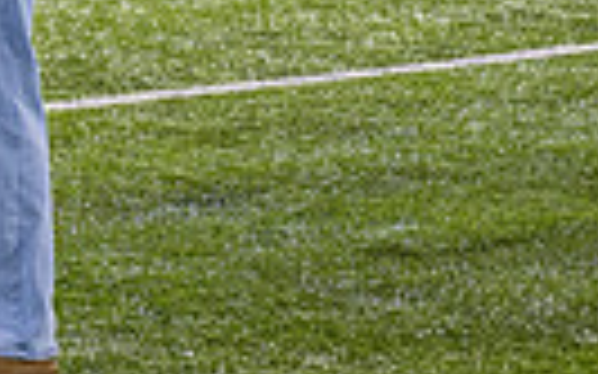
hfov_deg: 6.6
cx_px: -373
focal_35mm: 311
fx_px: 5066
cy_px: -426
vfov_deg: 4.2
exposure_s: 1/500
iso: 1250
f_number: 3.2
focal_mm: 70
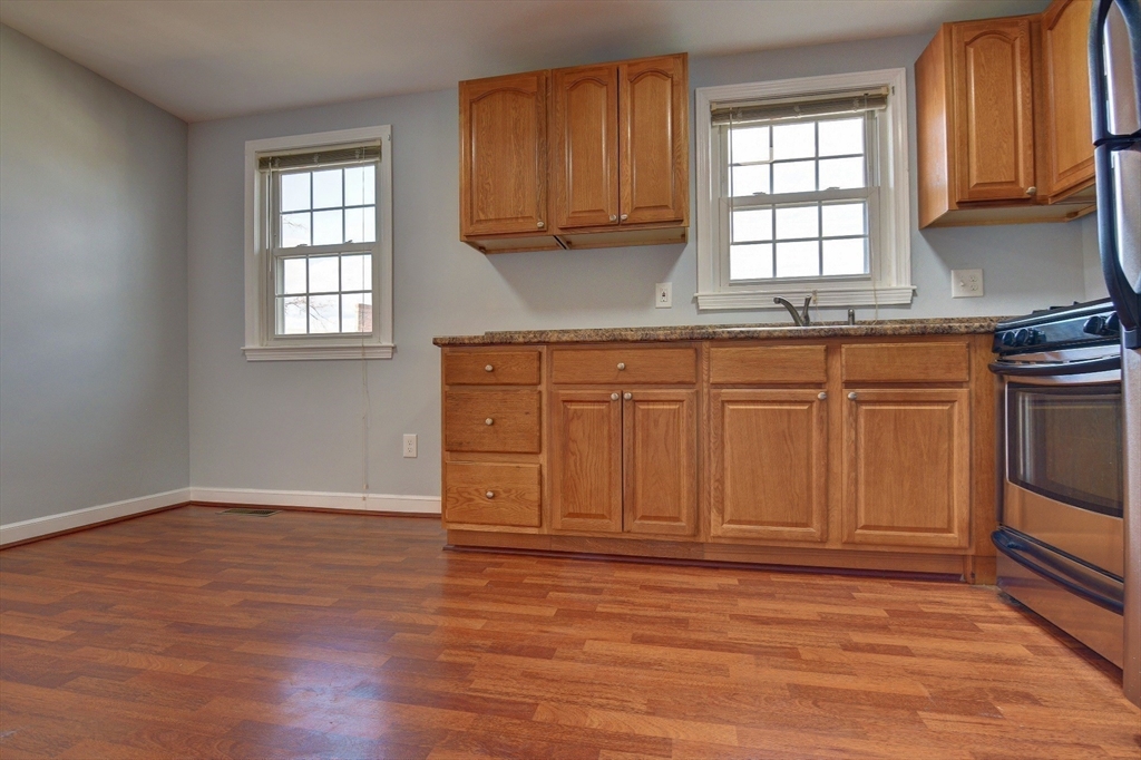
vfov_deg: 73.7
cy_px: 380
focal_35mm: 16
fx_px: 507
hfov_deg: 96.8
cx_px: 570
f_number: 8
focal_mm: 11
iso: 400
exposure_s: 1/40
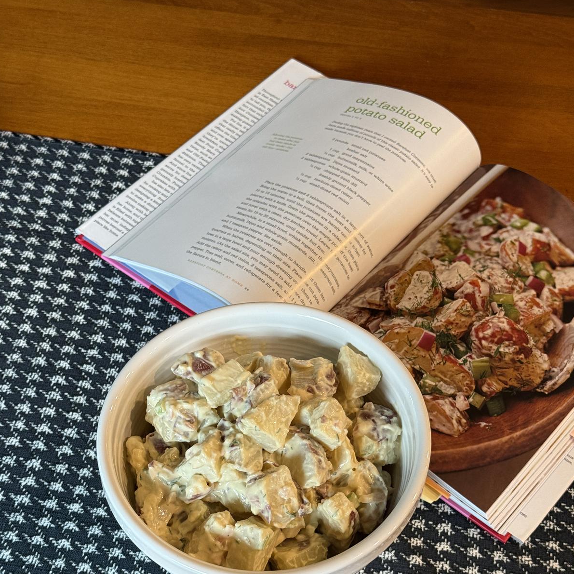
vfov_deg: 29.8
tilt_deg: -55.6
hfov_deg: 30.0
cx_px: 286
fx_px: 1069
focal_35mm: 57
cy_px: 382
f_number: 1.78
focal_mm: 6.76
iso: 160
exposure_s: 1/60
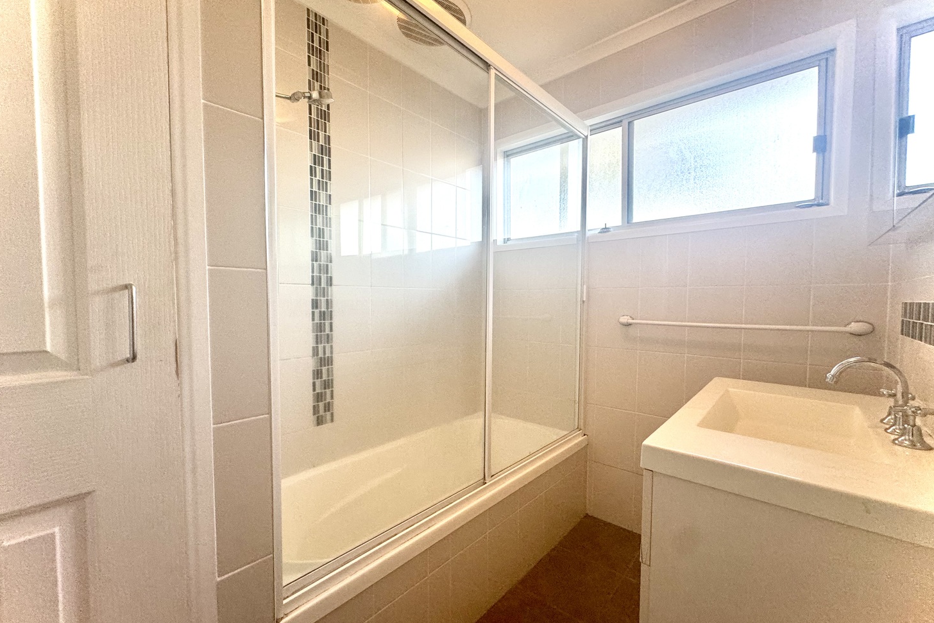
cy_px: 319
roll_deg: -0.3
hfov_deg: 100.4
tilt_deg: -1.7
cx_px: 454
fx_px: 389
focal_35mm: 15
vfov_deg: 77.3
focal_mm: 2.22
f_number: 2.2
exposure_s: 1/100
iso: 200
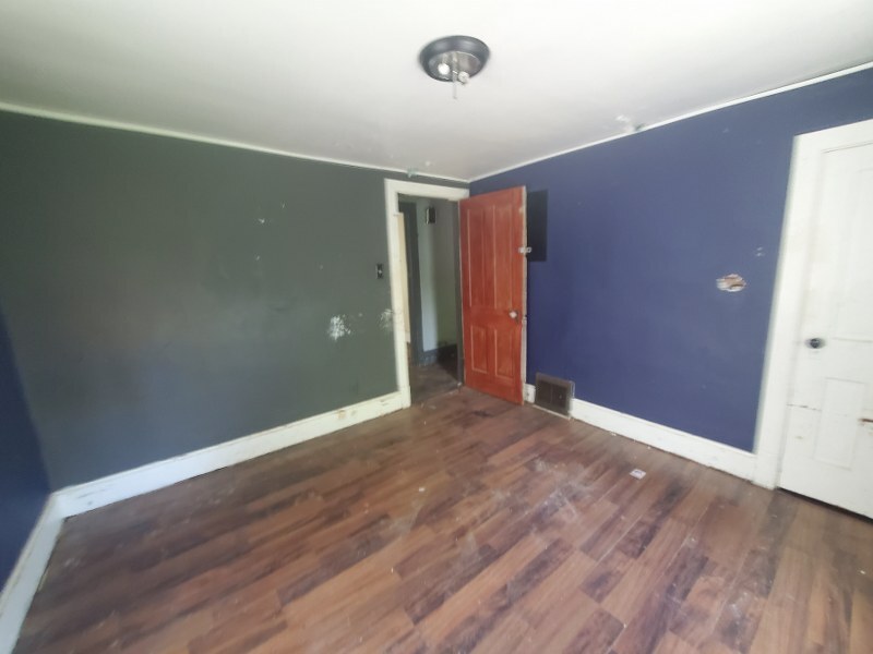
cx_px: 436
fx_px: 328
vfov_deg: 89.9
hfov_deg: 106.2
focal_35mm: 13
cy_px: 327
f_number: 2.2
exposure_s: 1/30
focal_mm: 1.8
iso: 500
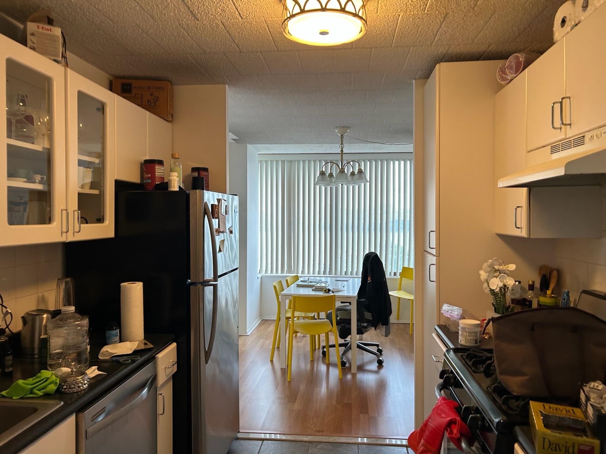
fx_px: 455
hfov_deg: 67.3
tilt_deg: +4.6
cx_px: 303
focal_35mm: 26
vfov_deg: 53.1
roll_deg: -1.8
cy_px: 227
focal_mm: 5.7
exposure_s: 1/60
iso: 100
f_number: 1.5
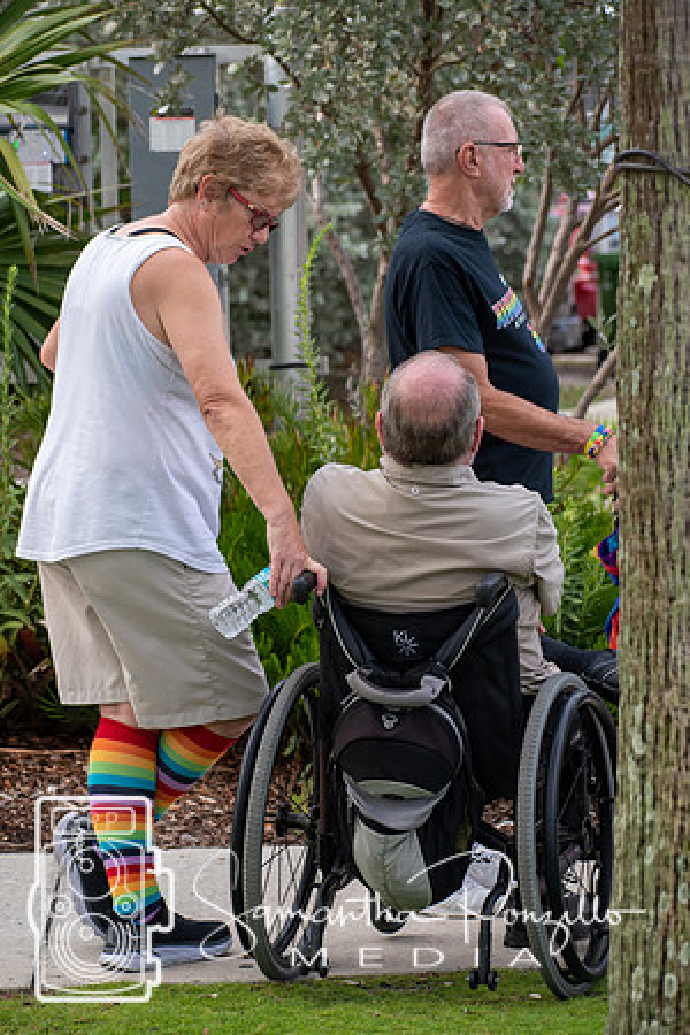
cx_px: 345
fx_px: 3967
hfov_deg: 9.9
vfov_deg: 14.9
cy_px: 518
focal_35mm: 138
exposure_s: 1/500
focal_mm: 92
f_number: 5.6
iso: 400
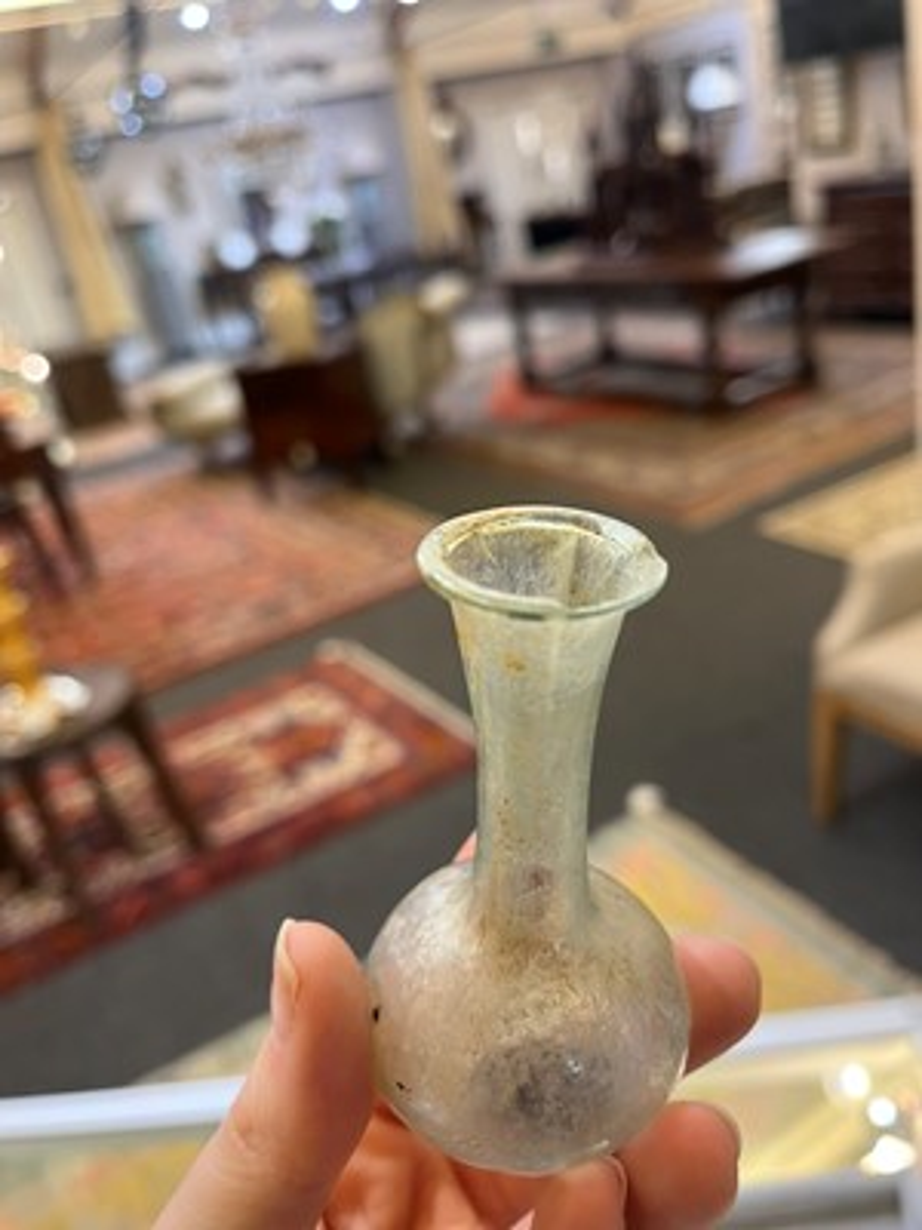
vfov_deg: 67.3
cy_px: 615
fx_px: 923
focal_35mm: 26
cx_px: 461
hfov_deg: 53.1
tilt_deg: -23.8
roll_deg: +11.0
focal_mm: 5.1
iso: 125
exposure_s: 1/50
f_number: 1.6
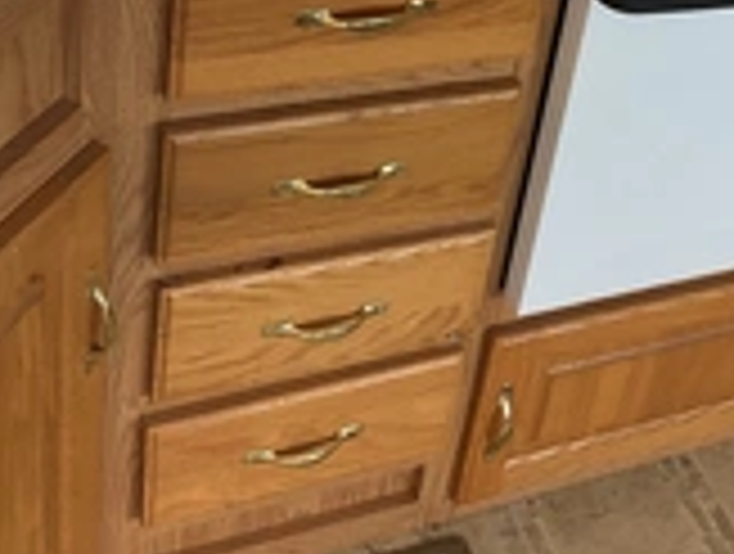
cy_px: -27
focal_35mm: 71
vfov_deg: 20.0
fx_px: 1509
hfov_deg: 26.9
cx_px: 558
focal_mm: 3
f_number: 1.8
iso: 40
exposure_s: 1/122
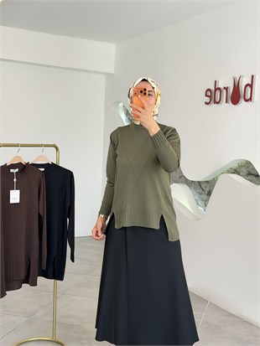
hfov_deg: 30.3
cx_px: 130
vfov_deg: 39.6
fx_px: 480
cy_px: 173
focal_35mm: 48
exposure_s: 1/160
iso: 50
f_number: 1.78
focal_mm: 6.76
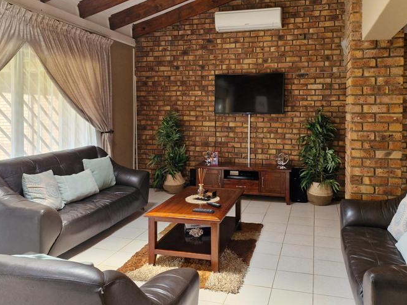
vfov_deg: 49.4
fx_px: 329
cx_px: 225
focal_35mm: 28
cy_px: 120
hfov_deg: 63.3
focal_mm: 5.54
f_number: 1.8
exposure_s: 1/100
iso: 320
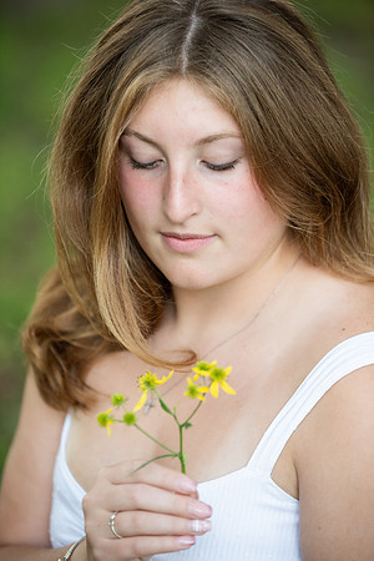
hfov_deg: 7.6
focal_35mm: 180
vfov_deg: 11.4
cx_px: 187
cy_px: 280
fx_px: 2805
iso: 1000
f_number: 3.2
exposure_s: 1/200
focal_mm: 180
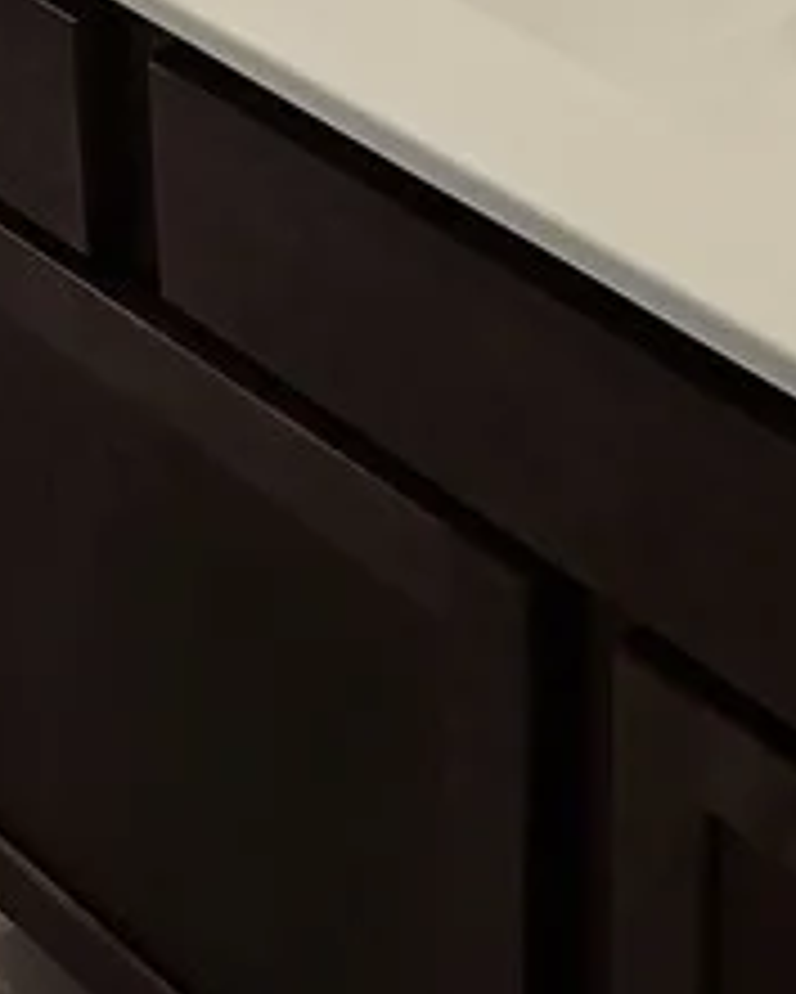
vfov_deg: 17.1
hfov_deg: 14.8
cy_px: -369
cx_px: 562
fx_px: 3060
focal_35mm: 104
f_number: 1.8
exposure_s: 1/59.2
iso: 85
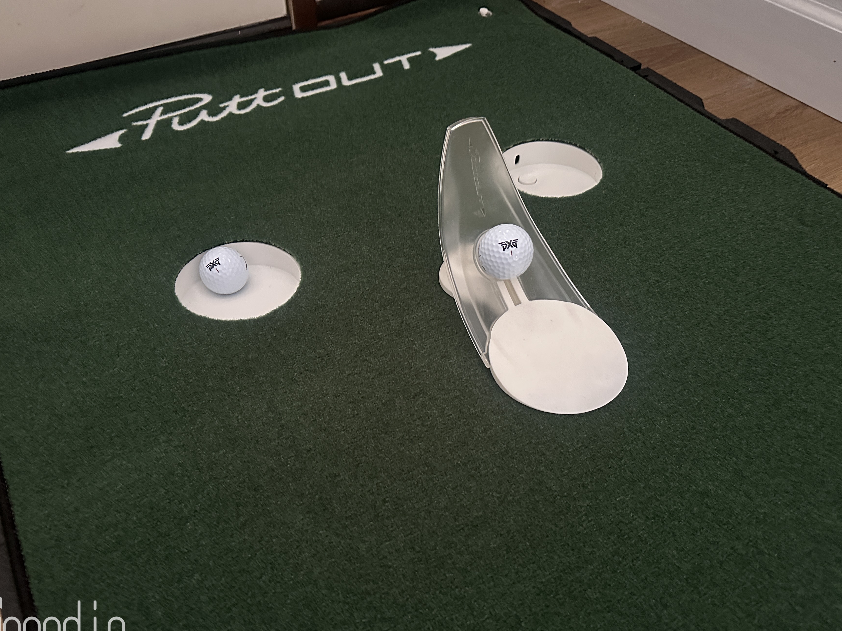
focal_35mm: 28
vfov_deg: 49.6
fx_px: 681
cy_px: 364
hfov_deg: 63.4
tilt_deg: -48.1
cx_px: 411
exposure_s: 1/32
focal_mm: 6.86
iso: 1000
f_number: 1.78
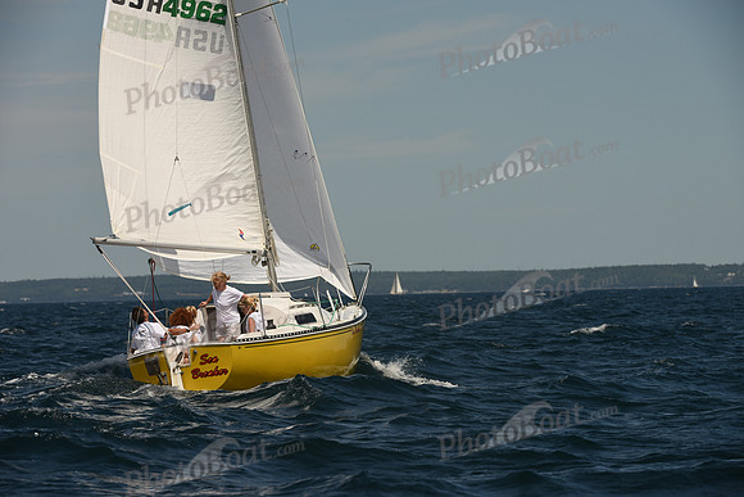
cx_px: 372
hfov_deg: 8.6
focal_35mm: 240
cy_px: 248
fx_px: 4961
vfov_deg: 5.7
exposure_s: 1/1000
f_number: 9
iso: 250
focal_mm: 240
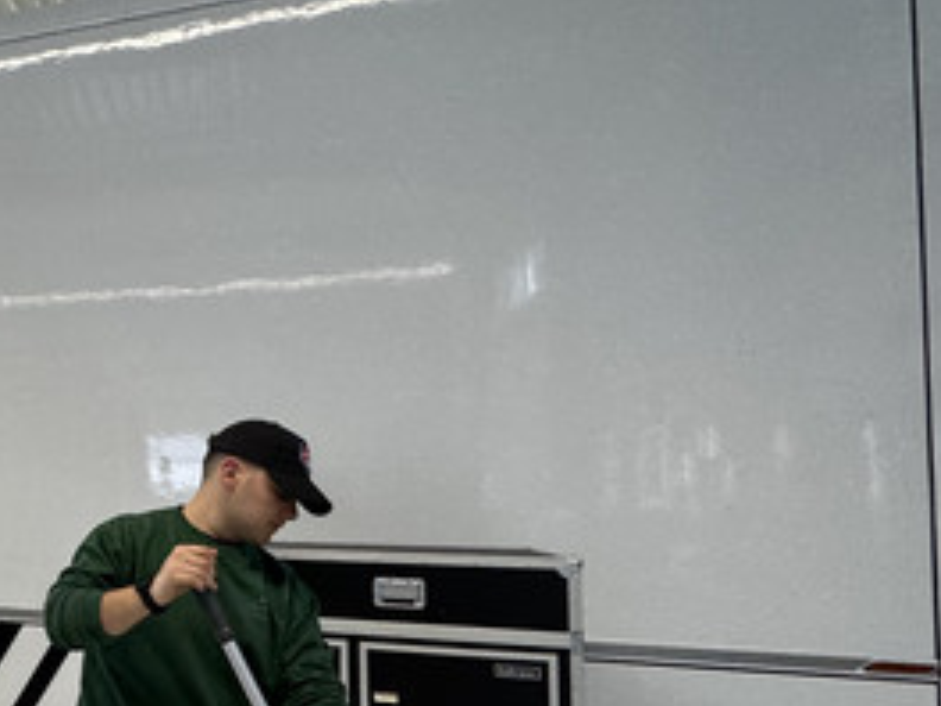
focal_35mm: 34
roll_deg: -0.3
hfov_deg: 41.4
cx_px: -125
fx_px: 924
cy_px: 453
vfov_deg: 41.4
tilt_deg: +3.6
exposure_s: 1/99
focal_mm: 2.22
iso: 125
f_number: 2.2
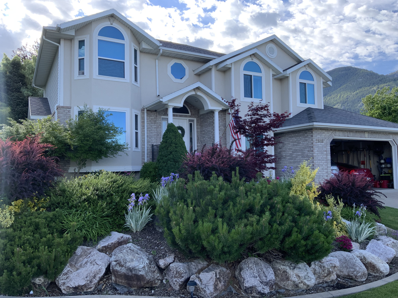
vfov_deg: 48.2
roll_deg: +0.2
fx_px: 333
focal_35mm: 29
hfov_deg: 61.7
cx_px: 199
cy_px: 149
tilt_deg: +2.9
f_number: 1.8
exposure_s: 1/482
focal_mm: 3
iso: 16
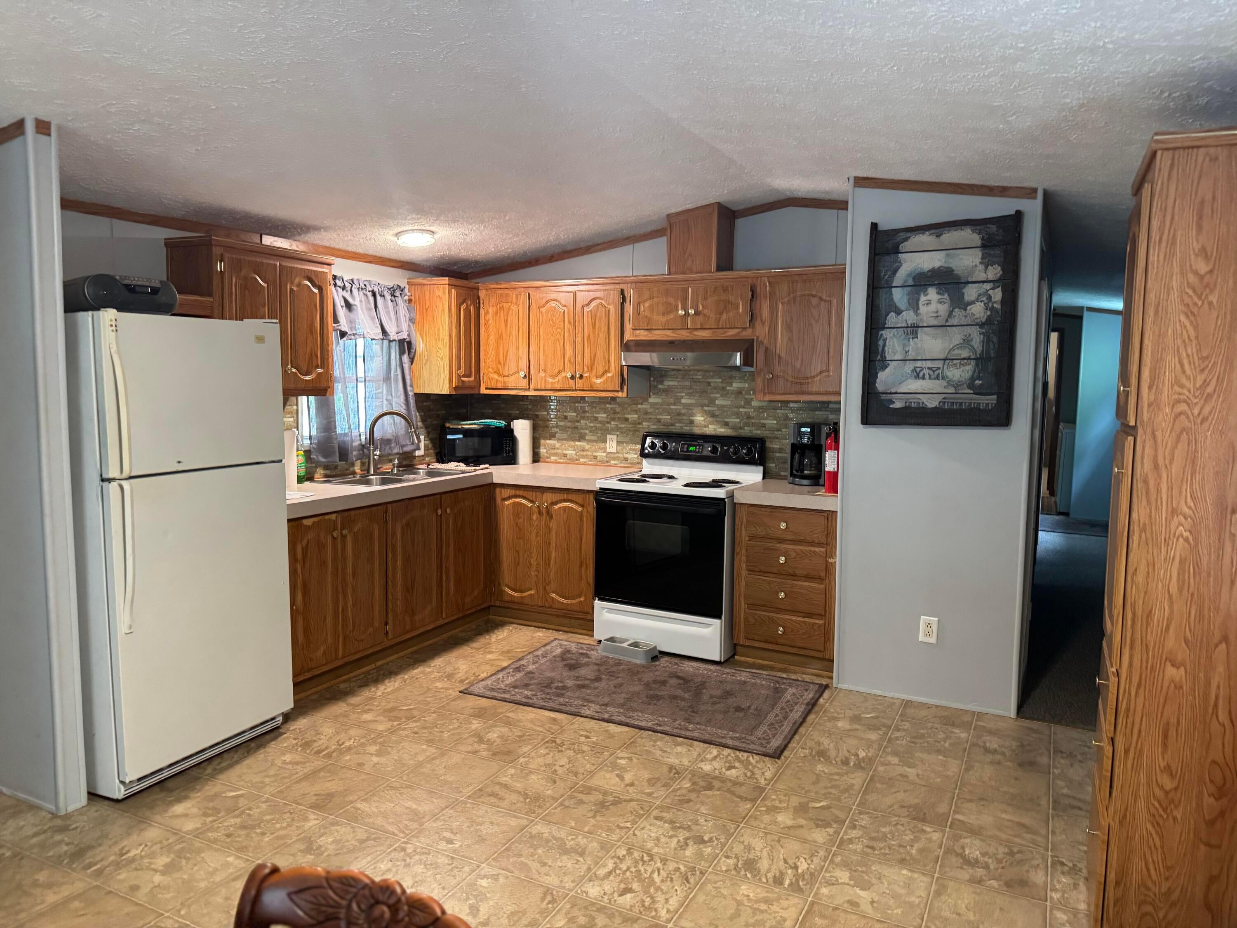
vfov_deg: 56.8
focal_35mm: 24
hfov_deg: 71.6
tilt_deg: -4.8
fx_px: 858
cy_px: 464
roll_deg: -2.8
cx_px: 618
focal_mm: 6.76
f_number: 1.78
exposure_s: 1/60
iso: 500
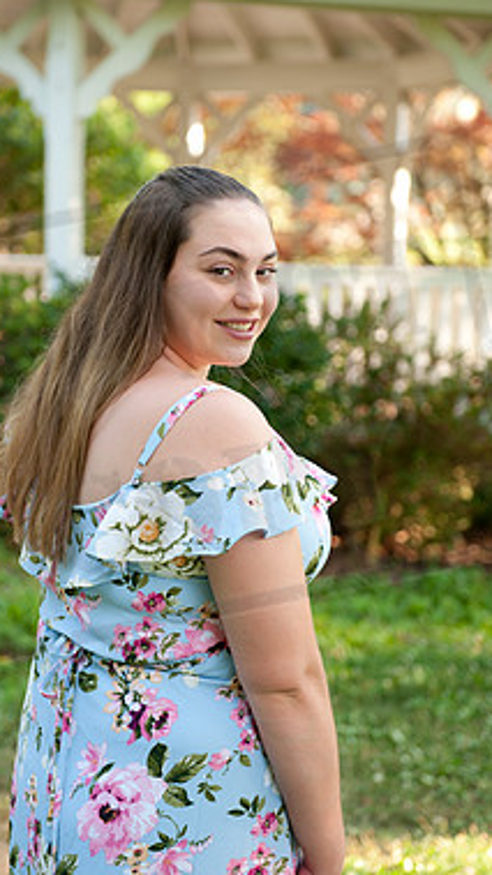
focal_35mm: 87
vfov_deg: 24.5
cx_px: 202
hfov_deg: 13.9
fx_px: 2019
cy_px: 404
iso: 160
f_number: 4
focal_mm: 70
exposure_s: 1/80
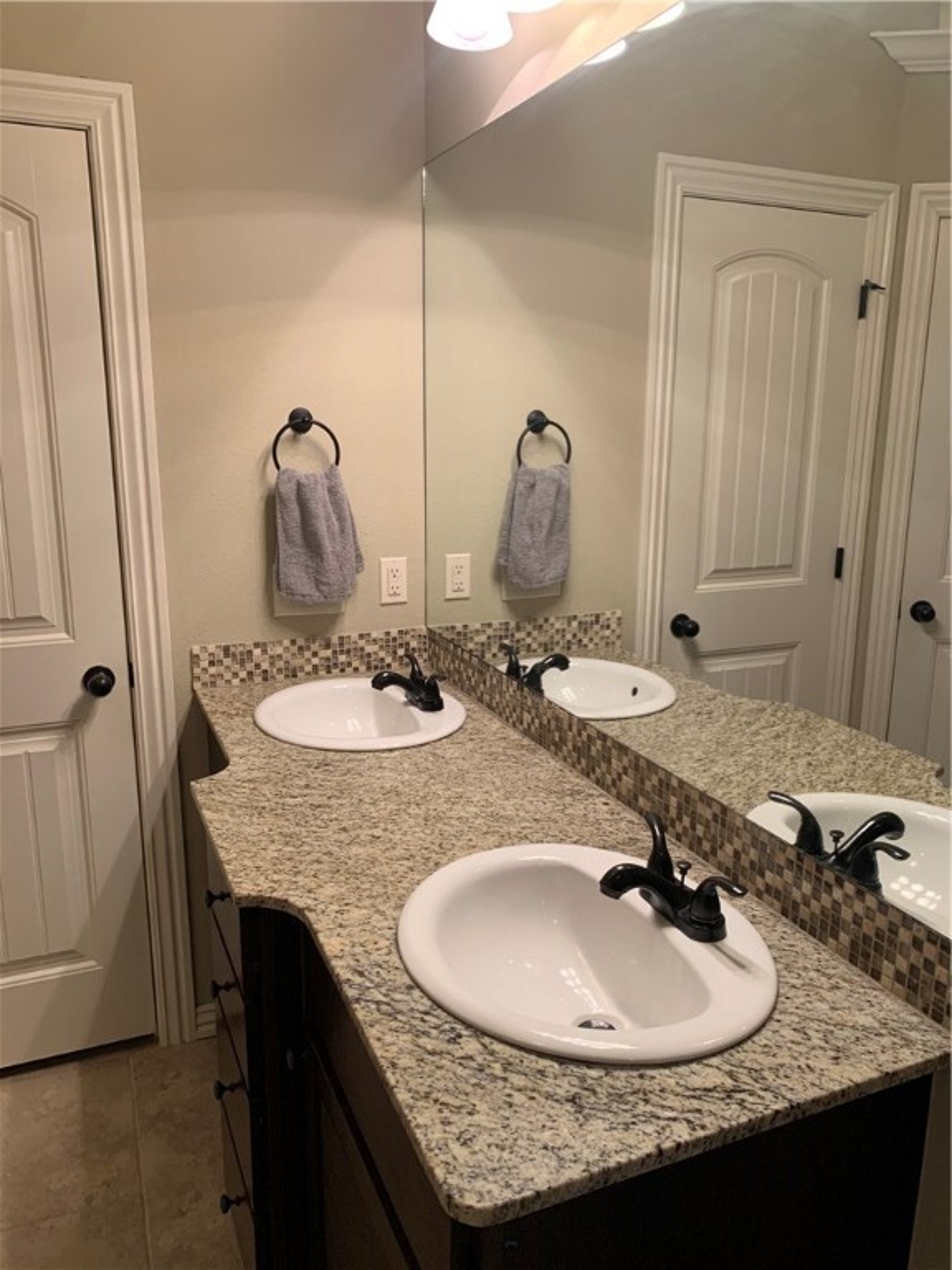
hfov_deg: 53.1
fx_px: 953
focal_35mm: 26
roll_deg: -0.5
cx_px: 476
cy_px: 635
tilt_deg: -13.1
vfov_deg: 67.3
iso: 160
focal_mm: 4.25
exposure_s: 1/60
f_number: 1.8
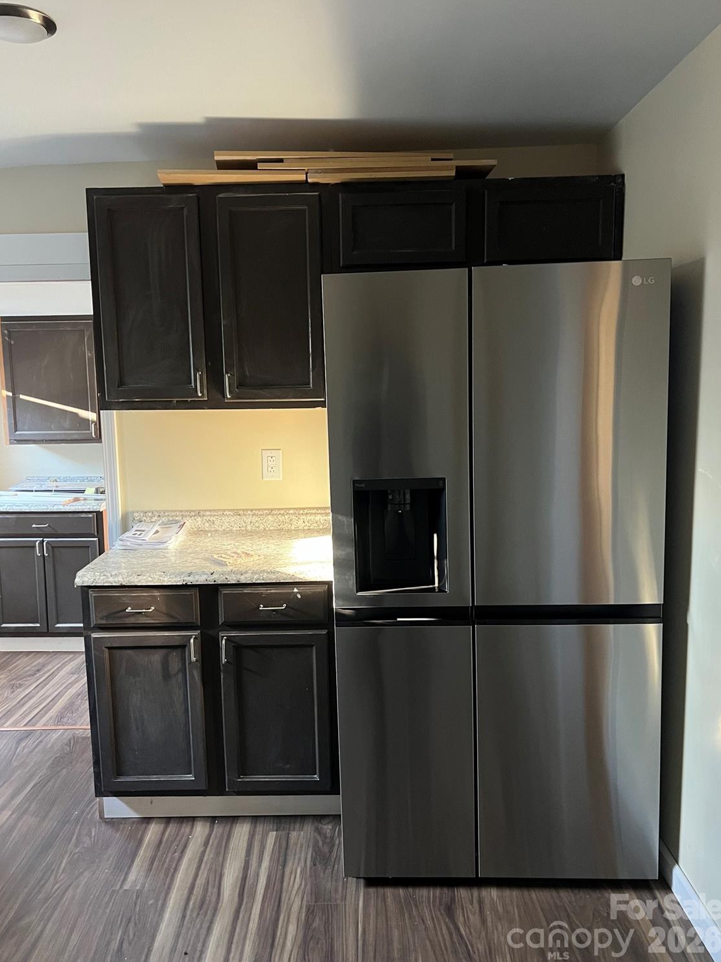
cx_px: 352
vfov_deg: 65.3
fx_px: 750
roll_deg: +0.4
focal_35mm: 27
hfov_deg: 51.3
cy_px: 466
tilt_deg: -7.3
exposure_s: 1/53
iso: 500
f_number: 1.5
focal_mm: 5.7
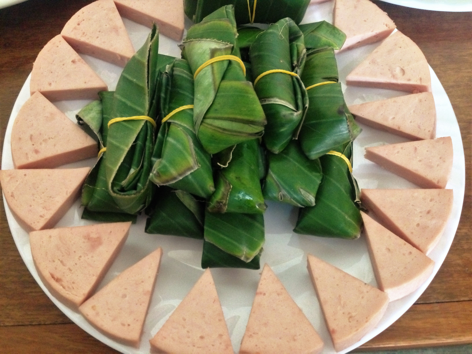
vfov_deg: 42.9
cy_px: 177
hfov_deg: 55.4
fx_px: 450
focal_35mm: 33
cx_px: 236
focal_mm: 4.12
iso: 800
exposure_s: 1/15
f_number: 2.4
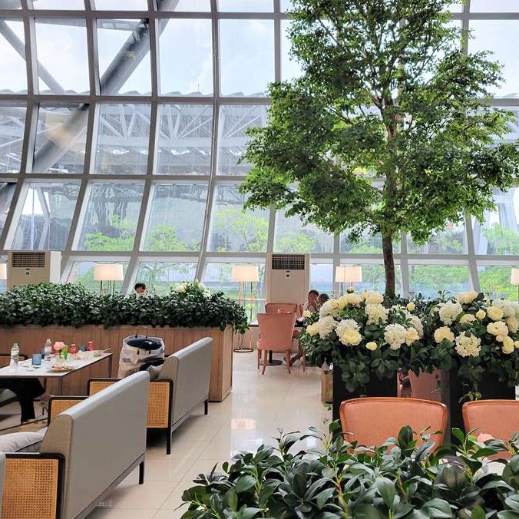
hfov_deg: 47.8
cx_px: 337
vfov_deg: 48.4
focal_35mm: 34
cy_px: 233
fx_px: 577
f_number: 1.8
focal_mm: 5.4
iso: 100
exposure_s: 1/120
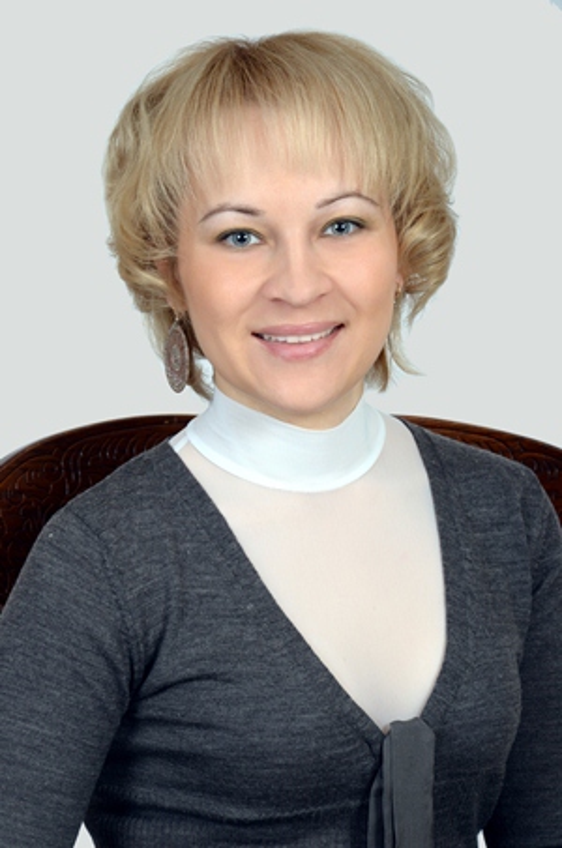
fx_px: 3705
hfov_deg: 8.7
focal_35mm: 158
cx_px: 281
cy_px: 424
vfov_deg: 13.1
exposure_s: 1/200
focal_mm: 105
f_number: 11
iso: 200
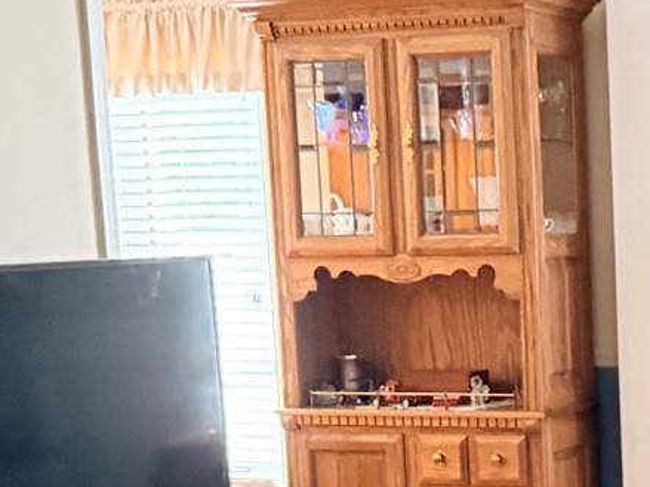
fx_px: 2102
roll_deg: +2.1
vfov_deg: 12.9
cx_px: 709
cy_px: 573
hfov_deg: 17.0
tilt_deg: -10.8
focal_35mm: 112
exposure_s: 1/60
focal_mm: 6.76
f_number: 1.78
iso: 800
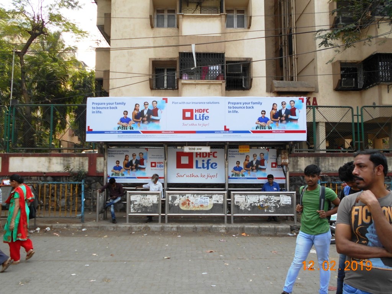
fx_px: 340
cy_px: 147
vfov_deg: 46.8
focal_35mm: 30
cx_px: 196
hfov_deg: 60.0
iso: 100
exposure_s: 1/250
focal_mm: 5.1
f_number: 3.4
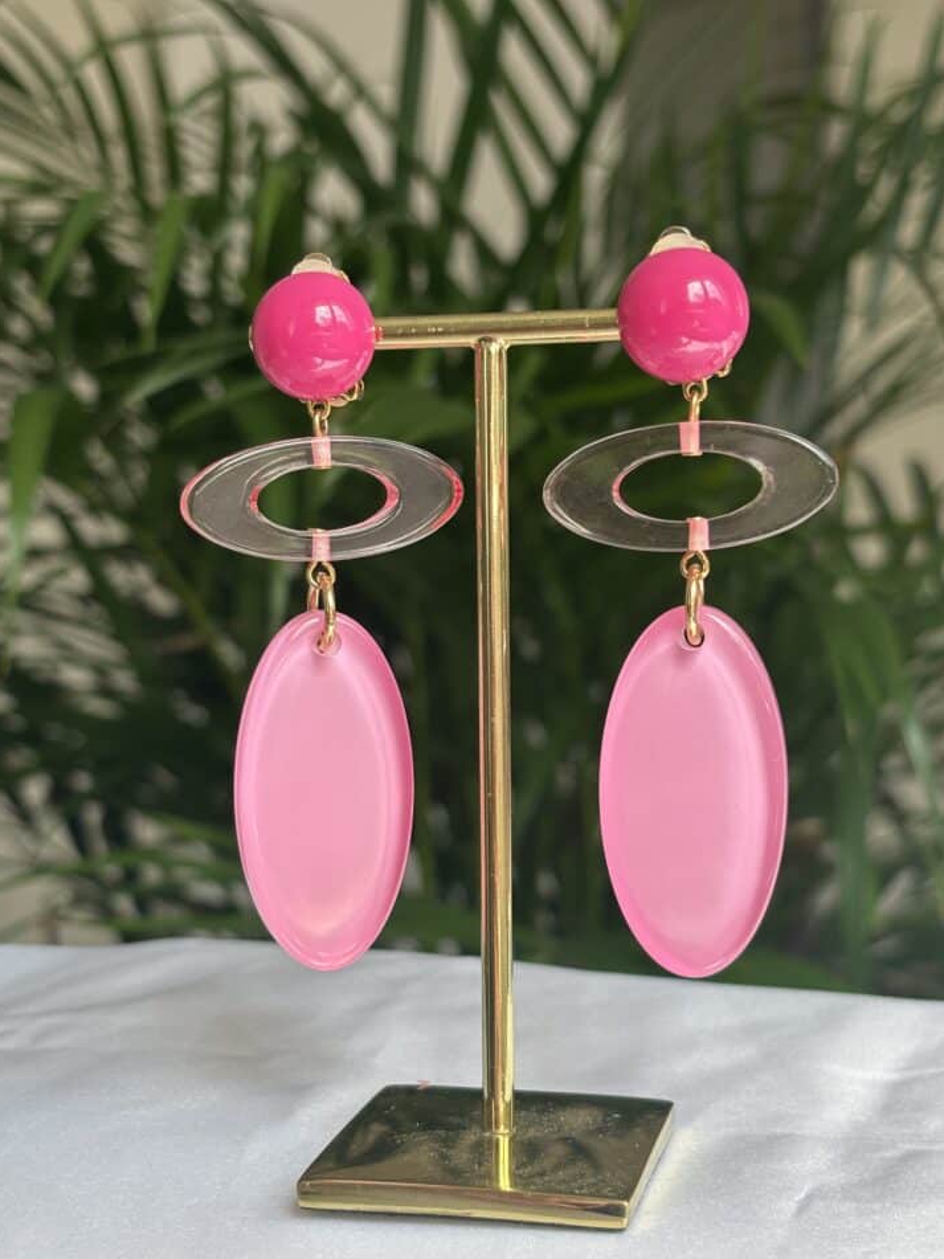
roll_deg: -0.2
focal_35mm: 56
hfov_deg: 26.1
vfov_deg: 34.3
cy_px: 676
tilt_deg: -6.5
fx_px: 2037
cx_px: 502
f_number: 1.6
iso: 32
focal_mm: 5.96
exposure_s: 1/419
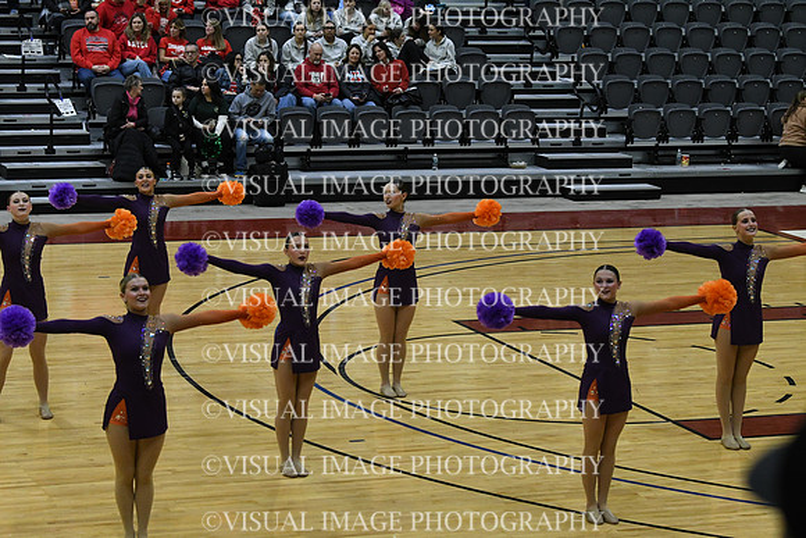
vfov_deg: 13.0
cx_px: 403
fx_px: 2351
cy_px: 269
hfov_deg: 19.5
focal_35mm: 105
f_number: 4
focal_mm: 70
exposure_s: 1/500
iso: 4000
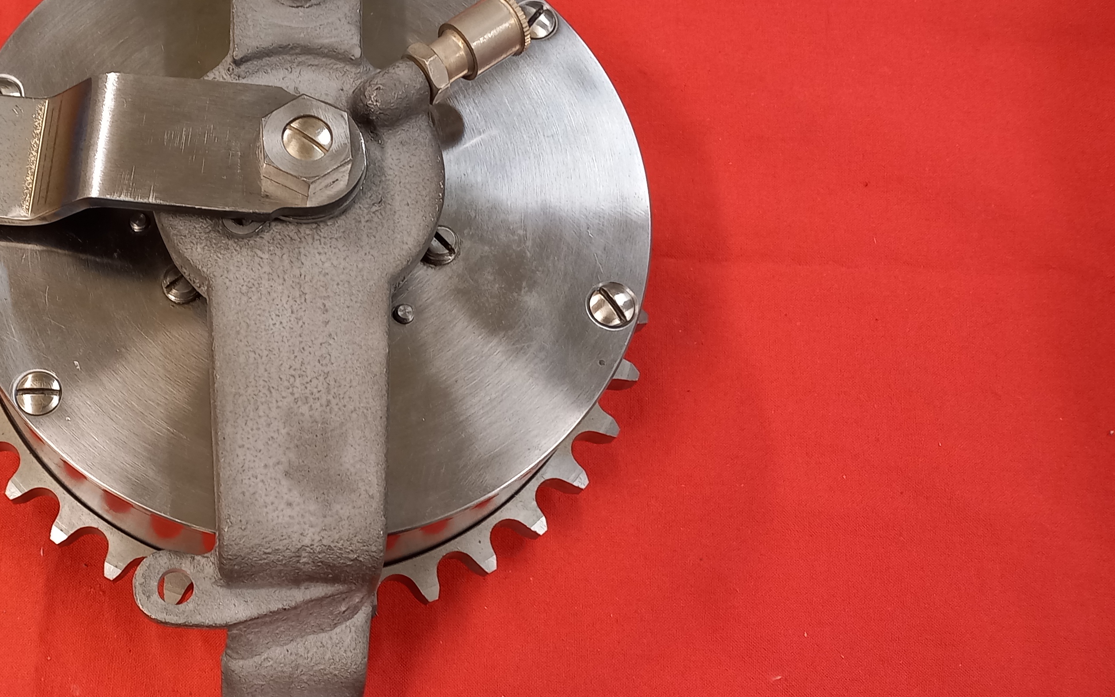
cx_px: 244
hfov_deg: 45.1
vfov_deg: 30.5
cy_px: 383
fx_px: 1276
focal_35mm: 42
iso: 320
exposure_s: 1/33.3
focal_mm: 4.65
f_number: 1.8
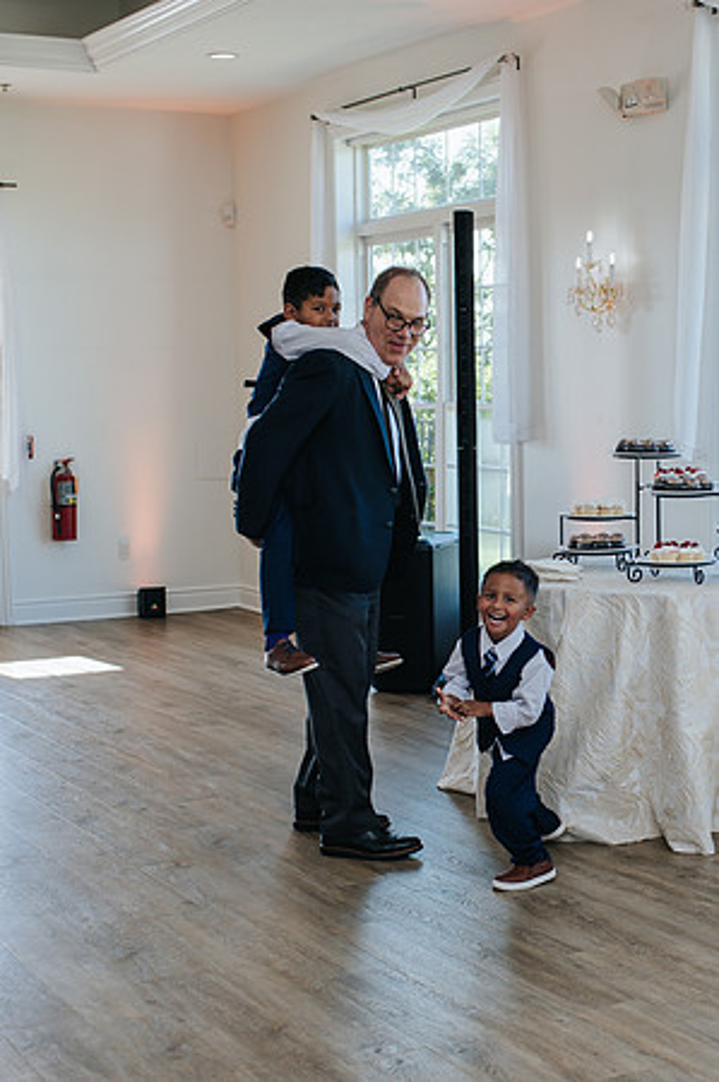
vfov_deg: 33.2
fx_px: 1814
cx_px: 527
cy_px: 614
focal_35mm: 60
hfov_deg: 22.2
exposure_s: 1/200
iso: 200
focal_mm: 35
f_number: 3.2
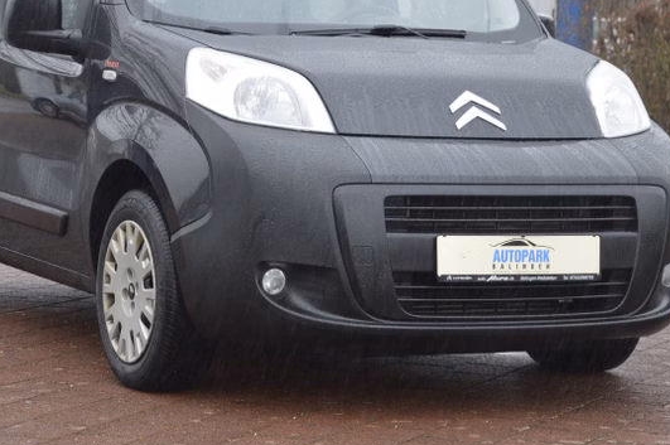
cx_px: 281
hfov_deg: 18.1
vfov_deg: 12.1
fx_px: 2101
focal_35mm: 113
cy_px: 151
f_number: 5.6
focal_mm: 50
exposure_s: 1/125
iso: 400
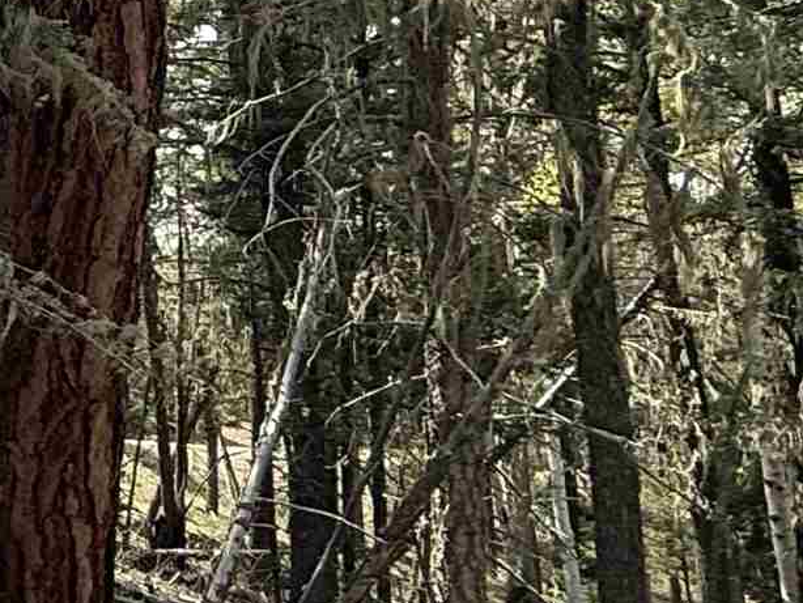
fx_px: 1624
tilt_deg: +9.9
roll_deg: -1.3
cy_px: 171
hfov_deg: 19.9
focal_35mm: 70
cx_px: -659
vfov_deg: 20.9
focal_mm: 2.22
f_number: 2.2
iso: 64
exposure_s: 1/751
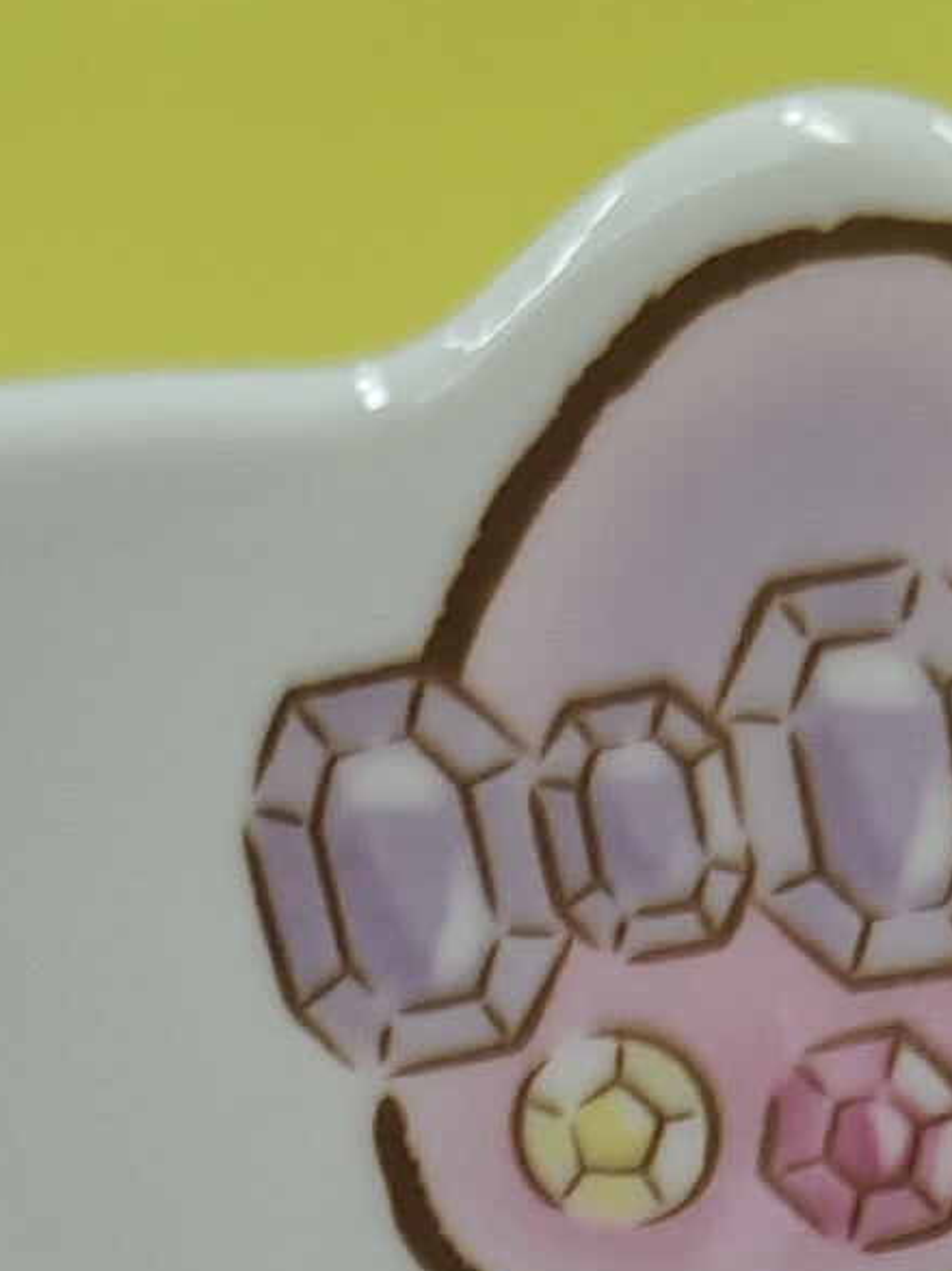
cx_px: 221
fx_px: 5869
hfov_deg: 9.3
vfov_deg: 10.1
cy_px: 3469
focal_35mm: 160
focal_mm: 5.56
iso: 74
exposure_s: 1/100
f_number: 1.88
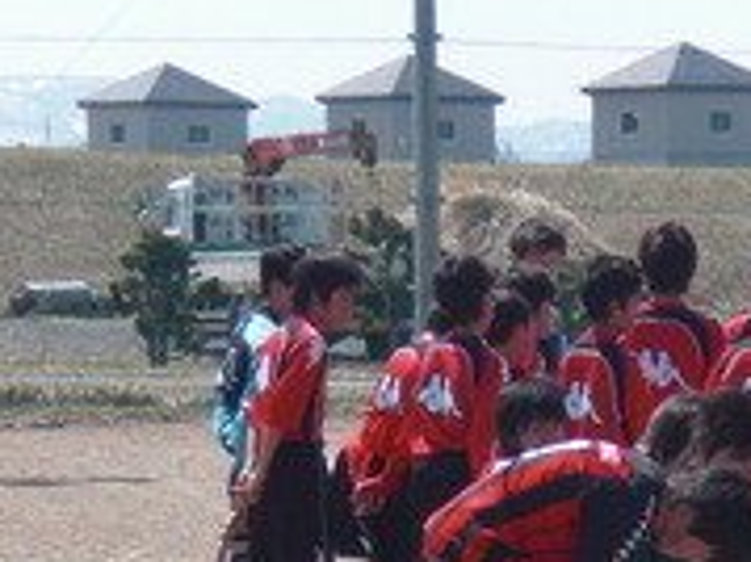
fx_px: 5789
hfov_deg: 7.4
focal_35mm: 267
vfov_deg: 5.5
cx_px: 579
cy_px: 623
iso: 64
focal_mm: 18.9
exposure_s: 1/250
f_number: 5.9
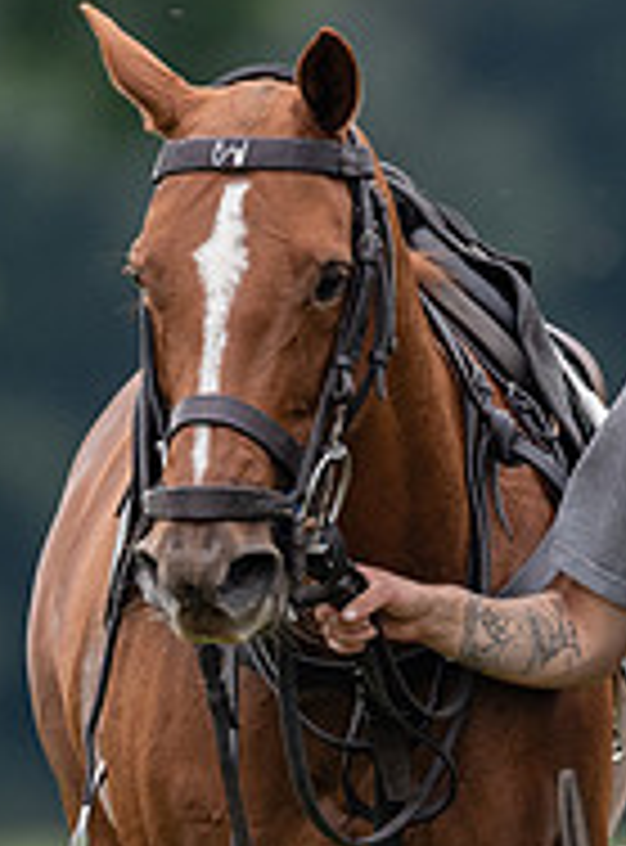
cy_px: 878
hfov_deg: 0.9
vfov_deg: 1.2
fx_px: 42148
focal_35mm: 1732
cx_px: 764
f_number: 4
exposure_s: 1/800
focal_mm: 500
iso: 1250
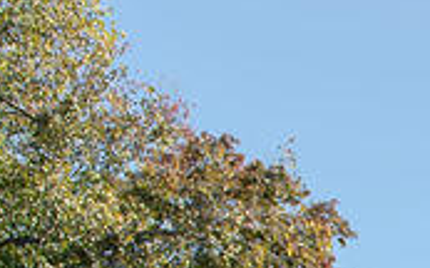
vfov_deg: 8.1
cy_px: 659
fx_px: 1746
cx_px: 897
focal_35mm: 149
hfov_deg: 12.2
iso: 100
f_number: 3.5
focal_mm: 24
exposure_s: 1/1600
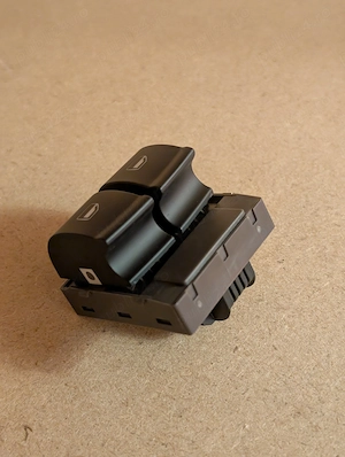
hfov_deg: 29.8
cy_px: 228
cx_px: 172
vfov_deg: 38.8
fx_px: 649
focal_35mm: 49
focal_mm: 6.9
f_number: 1.68
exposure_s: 1/20
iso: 1362
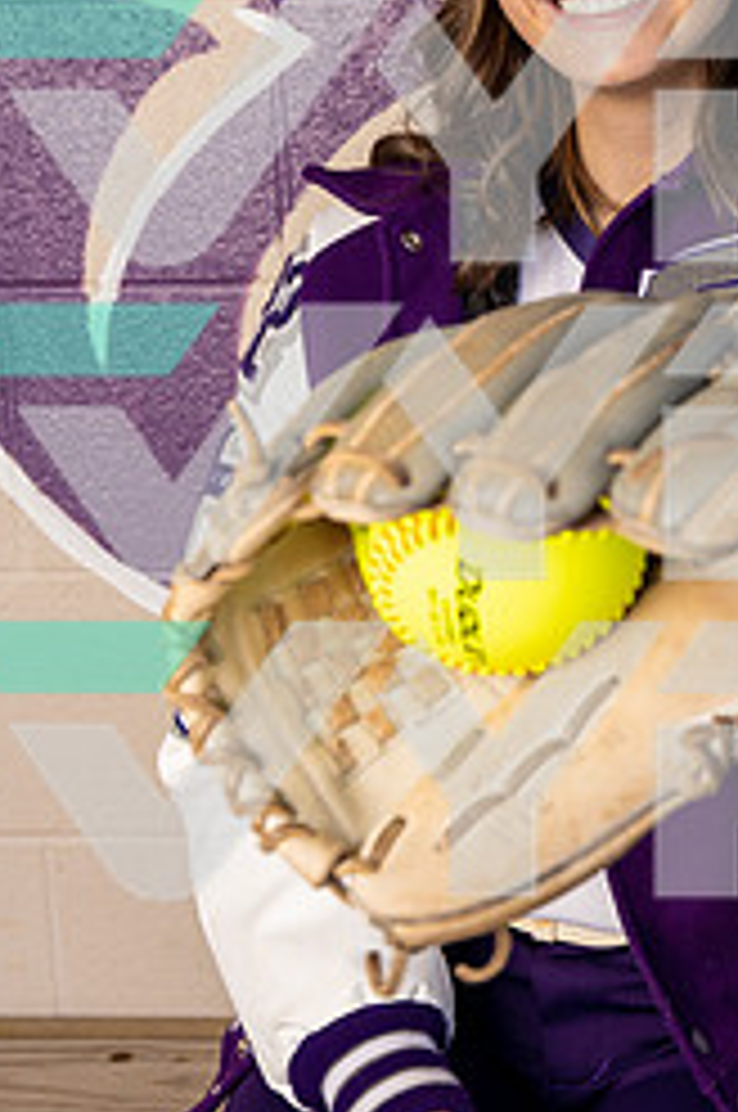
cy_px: 446
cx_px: 612
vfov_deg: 27.7
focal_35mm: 73
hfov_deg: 18.4
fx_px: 2251
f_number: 5.6
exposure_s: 1/250
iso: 100
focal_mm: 40
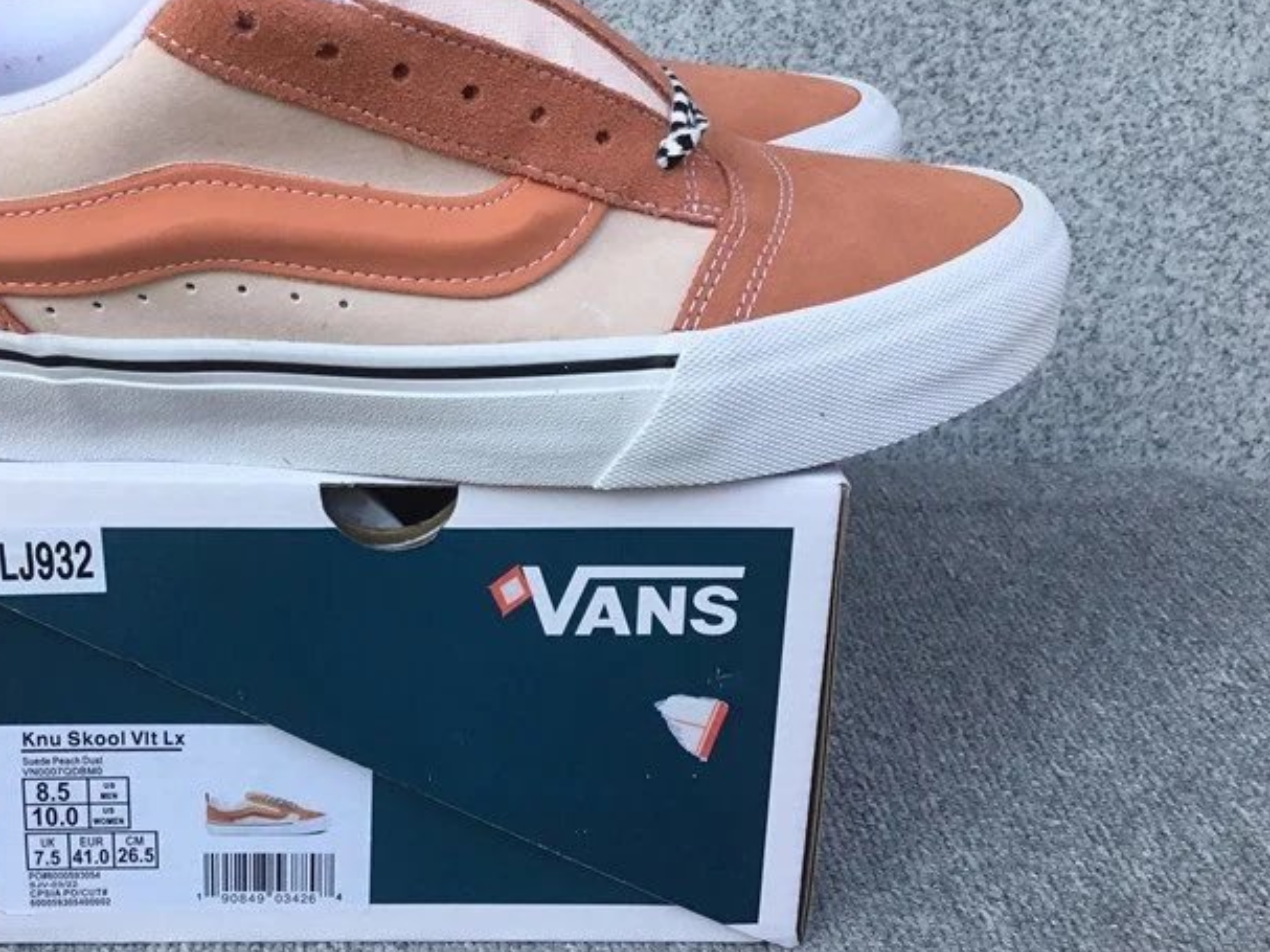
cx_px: 412
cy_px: 413
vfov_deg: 31.5
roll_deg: -0.3
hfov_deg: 40.7
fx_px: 1687
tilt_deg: -20.6
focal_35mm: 46
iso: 25
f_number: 2.4
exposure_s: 1/429
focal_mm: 3.3
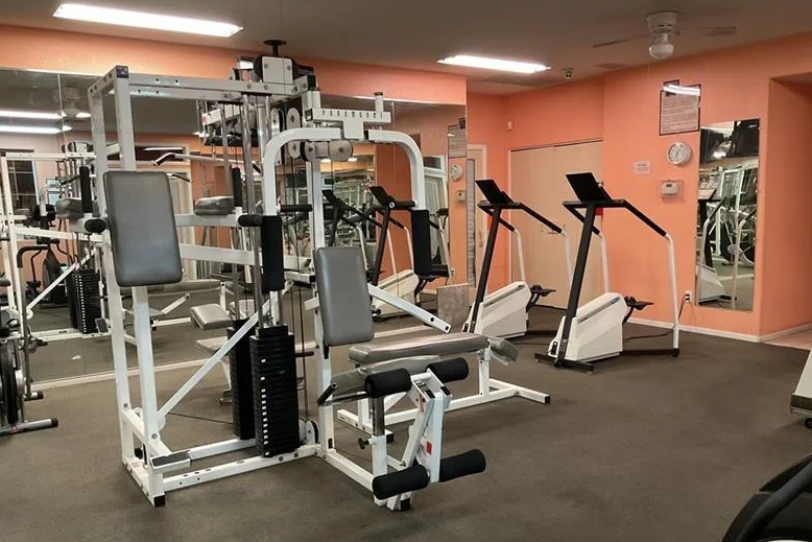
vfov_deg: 42.3
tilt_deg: -9.1
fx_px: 699
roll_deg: +1.5
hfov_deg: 60.3
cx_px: 407
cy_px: 302
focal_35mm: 31
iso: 250
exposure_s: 1/40
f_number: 1.8
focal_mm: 3
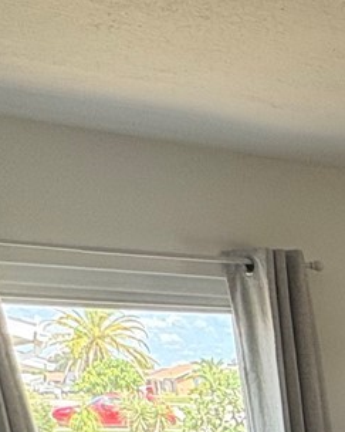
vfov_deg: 21.6
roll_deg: +0.4
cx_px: 699
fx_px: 919
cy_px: 666
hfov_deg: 16.2
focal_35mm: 72
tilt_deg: -16.8
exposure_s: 1/120
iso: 200
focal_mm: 2.22
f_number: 2.2
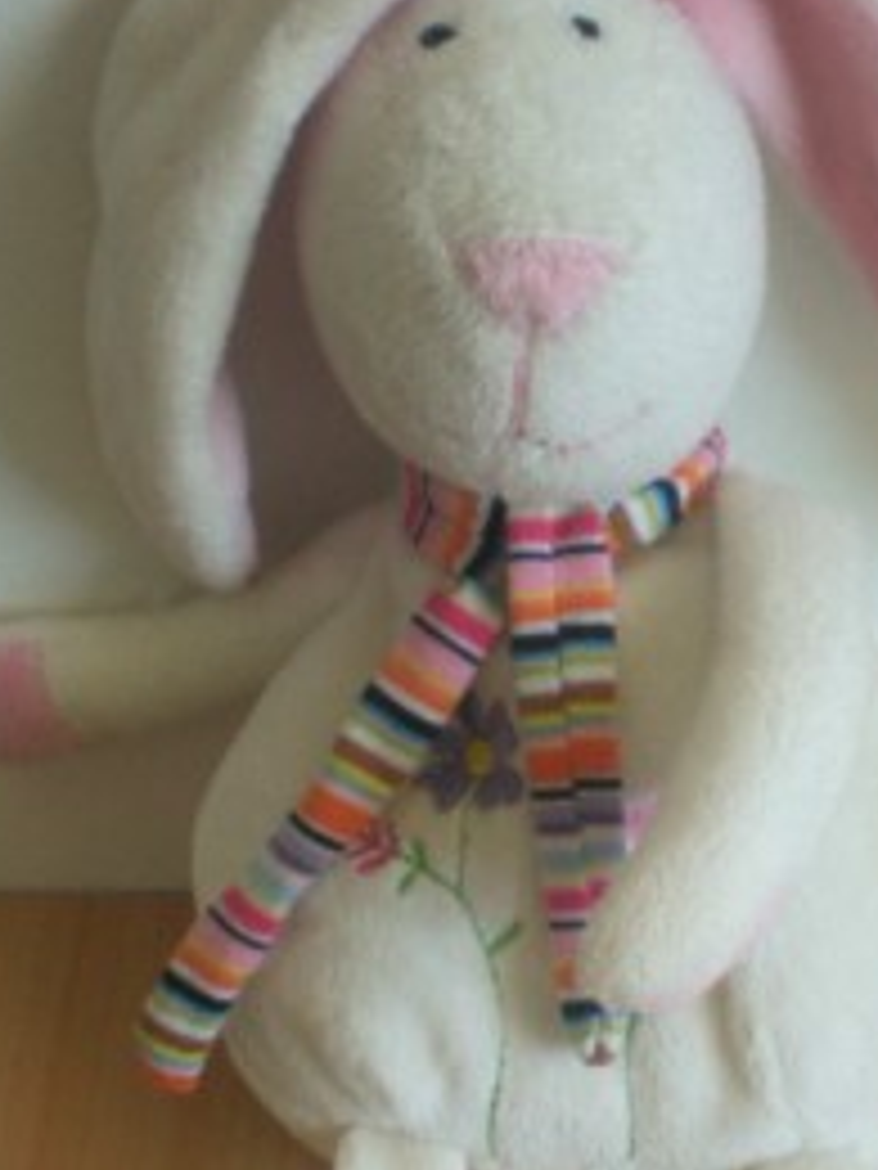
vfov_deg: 25.1
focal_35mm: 76
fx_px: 2570
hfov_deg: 19.3
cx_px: 599
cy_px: 976
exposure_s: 1/62.2
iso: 191
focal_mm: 6.3
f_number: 3.1
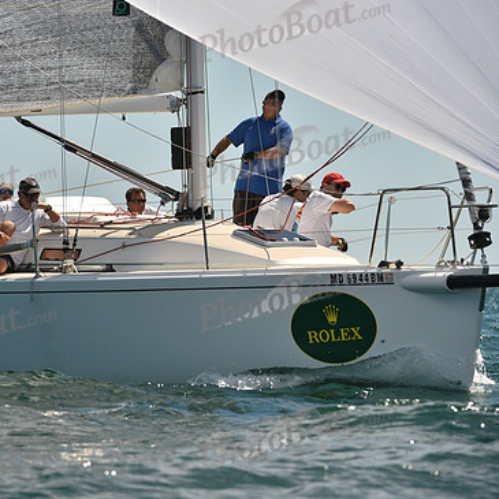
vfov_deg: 6.5
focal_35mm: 270
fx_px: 4403
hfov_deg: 6.5
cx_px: 129
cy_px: 244
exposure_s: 1/2500
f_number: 5
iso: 250
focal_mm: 200
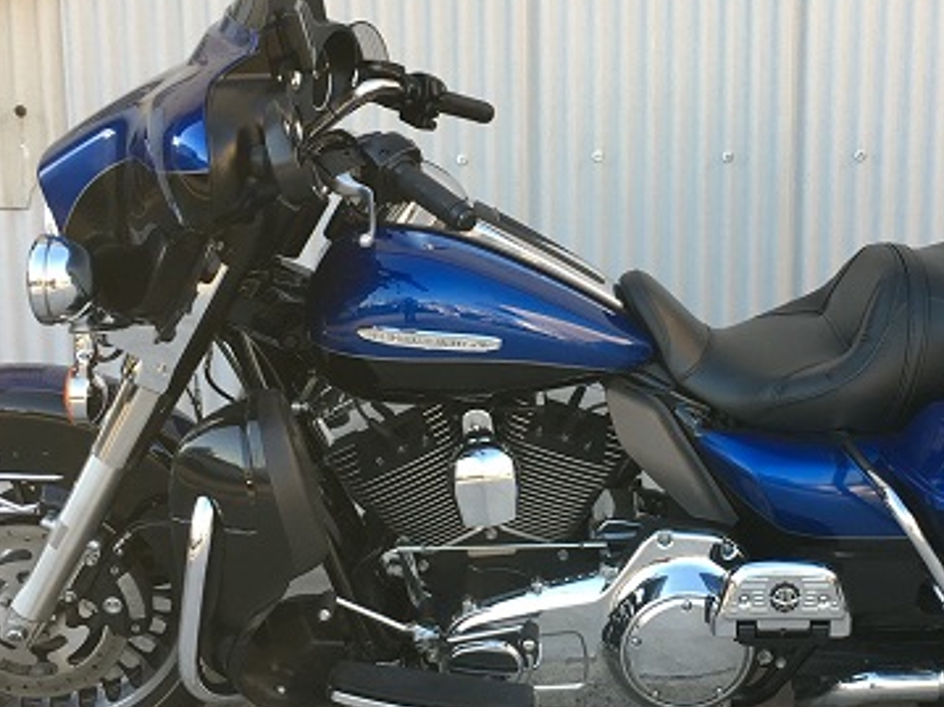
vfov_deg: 25.6
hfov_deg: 33.3
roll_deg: -1.0
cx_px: 671
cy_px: 364
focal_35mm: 57
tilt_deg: -7.6
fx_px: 1554
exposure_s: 1/120
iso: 40
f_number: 2.2
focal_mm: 4.15
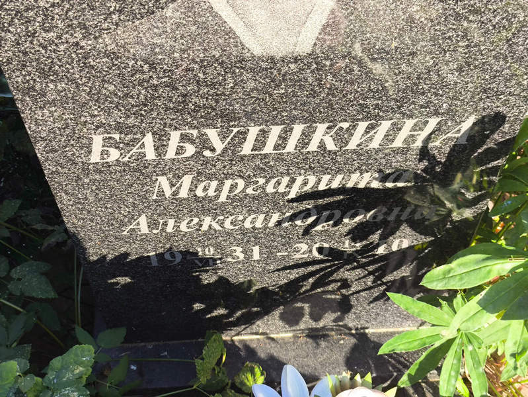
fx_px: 763
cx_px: 264
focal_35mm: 50
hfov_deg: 38.2
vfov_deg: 29.1
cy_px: 198
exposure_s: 1/253
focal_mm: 4.71
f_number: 1.7
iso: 50
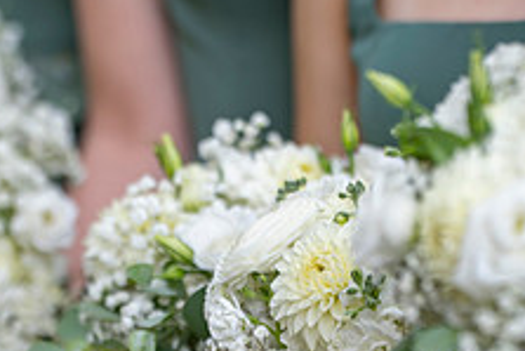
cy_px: 313
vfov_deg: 3.5
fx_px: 5720
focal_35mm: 392
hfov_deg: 5.3
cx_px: 235
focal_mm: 150
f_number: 2.8
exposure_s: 1/160
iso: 100
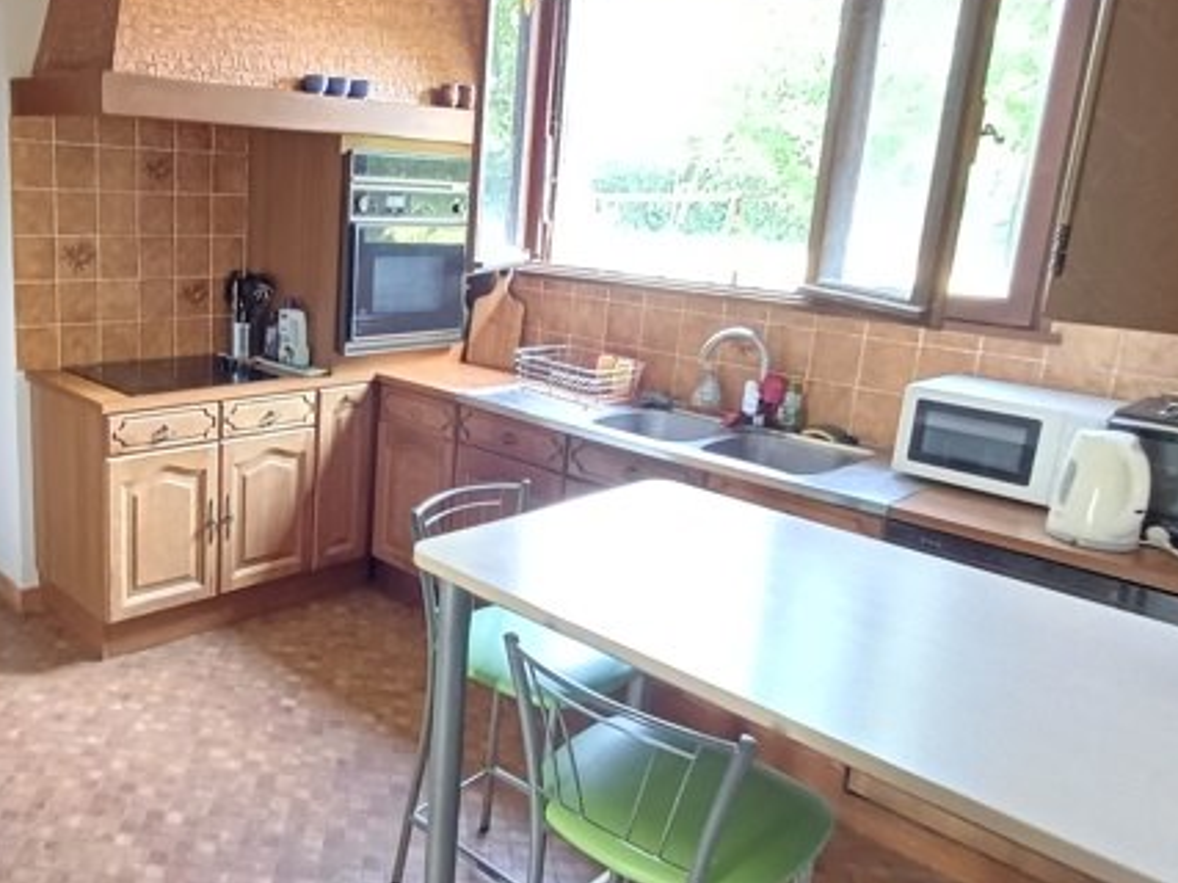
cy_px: 433
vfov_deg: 46.8
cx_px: 367
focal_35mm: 30
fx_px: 1021
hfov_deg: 58.2
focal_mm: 1.64
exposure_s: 1/25
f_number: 2.2
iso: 400
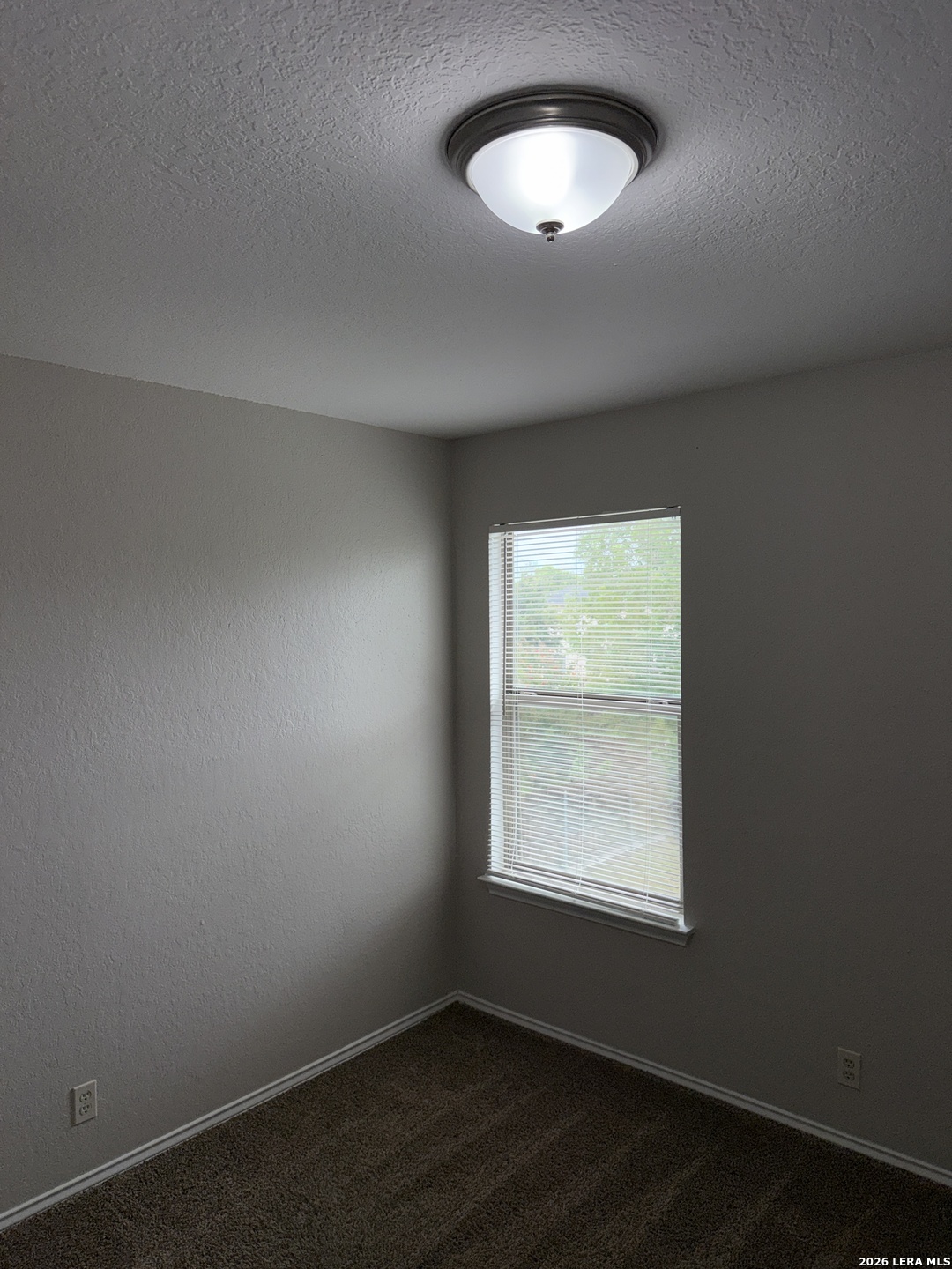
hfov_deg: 56.8
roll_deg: +0.0
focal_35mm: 24
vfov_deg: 71.6
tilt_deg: -1.0
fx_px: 880
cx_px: 476
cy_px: 634
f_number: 1.78
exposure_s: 1/464
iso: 50
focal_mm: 6.76
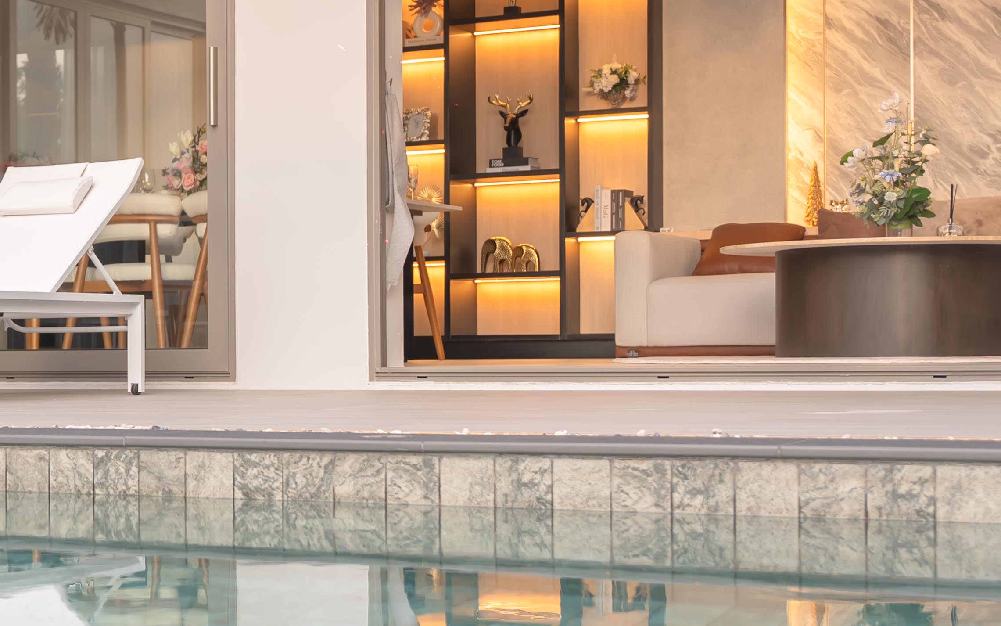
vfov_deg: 17.5
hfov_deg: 26.5
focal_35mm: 74
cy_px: 159
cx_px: 27
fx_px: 2019
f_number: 2.8
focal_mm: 24
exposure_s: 1/250
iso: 80
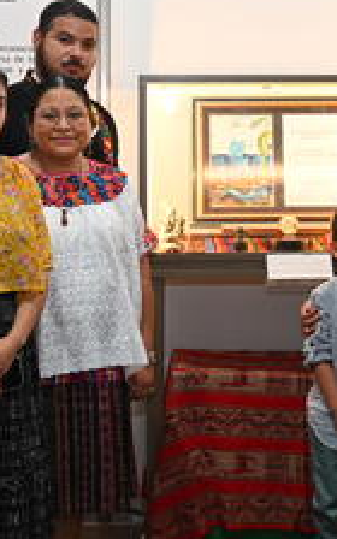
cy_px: 172
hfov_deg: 14.3
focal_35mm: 91
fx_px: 1337
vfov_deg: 22.7
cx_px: 229
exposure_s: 1/60
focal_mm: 40
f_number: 4
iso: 360
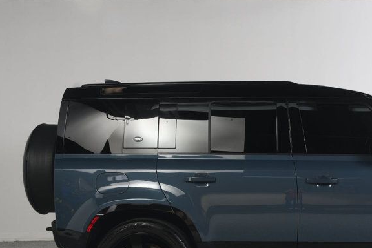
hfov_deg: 30.6
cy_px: 186
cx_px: 303
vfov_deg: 21.1
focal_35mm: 64
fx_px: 661
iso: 100
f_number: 9
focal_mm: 24
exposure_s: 1/160
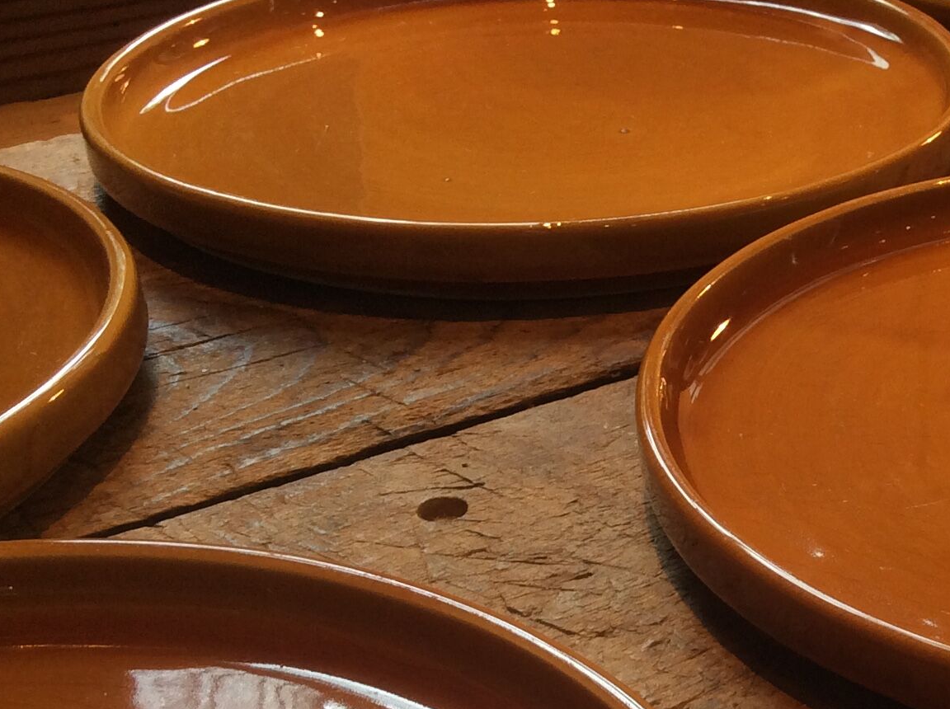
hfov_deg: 25.9
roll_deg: +1.7
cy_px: 625
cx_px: 918
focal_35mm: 72
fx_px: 1973
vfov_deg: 20.0
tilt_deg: -35.3
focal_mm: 3.3
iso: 40
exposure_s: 1/25
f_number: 2.4
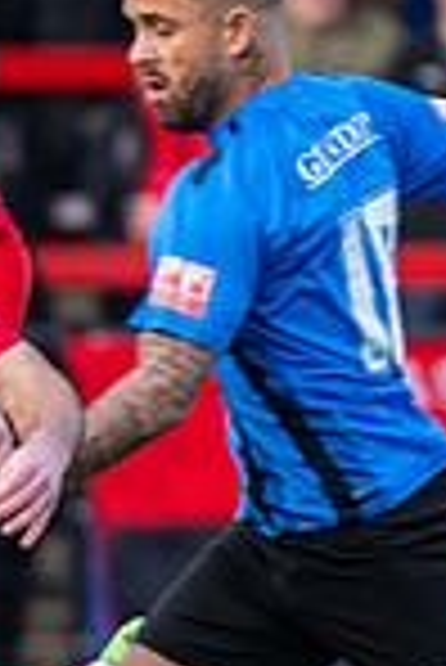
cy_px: 732
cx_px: 513
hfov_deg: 0.6
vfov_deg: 1.0
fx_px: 39450
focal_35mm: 2128
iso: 400
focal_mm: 280
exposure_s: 1/800
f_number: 4
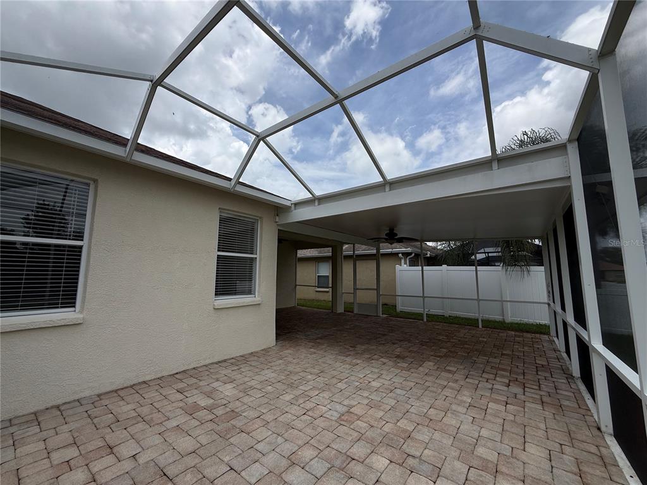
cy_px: 242
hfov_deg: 102.1
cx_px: 324
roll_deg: -0.6
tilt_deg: +6.9
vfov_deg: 85.7
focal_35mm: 14
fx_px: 262
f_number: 2.2
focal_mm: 2.22
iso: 50
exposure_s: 1/2506
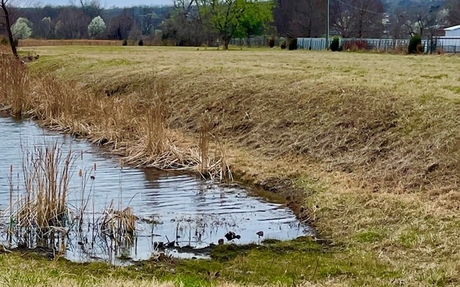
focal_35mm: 87
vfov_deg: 15.0
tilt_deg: -8.6
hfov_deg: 22.3
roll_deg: +0.3
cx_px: -63
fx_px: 1091
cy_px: 201
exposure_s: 1/1453
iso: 32
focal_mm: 4.2
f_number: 1.6
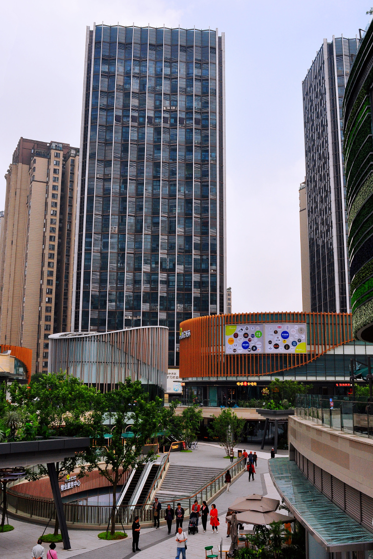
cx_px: 186
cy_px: 280
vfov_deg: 53.1
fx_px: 559
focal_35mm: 36
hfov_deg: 36.9
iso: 500
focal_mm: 24
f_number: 8
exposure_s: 1/800
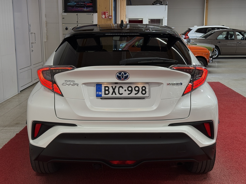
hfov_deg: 39.7
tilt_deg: -10.0
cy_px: 92
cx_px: 123
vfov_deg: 30.3
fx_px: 341
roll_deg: -0.2
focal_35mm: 48
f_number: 1.78
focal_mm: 6.76
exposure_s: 1/121
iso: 50
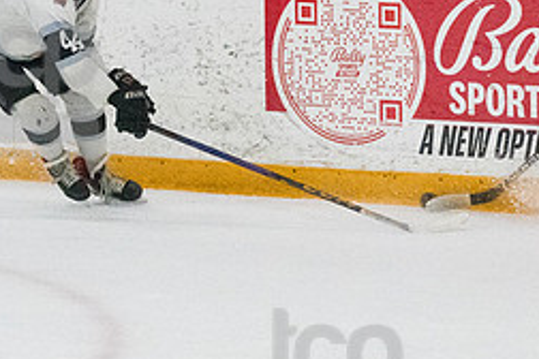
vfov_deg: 2.0
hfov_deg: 3.1
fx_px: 10061
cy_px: 85
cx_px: 34
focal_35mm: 672
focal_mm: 195
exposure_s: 1/1600
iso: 8000
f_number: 5
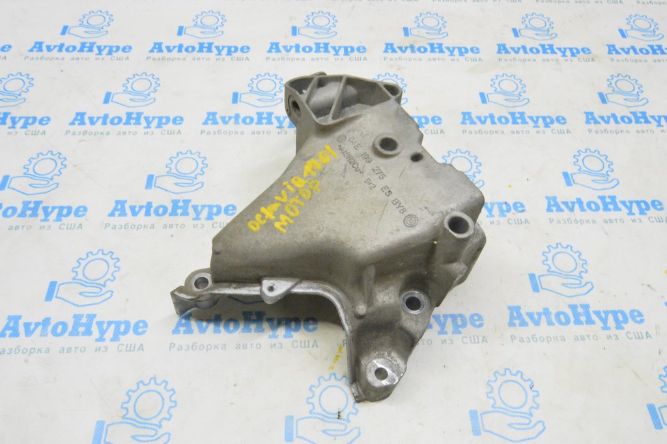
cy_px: 222
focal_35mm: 27
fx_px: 500
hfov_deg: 67.4
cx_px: 334
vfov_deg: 47.9
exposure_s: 1/15
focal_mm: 18
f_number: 20
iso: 6400
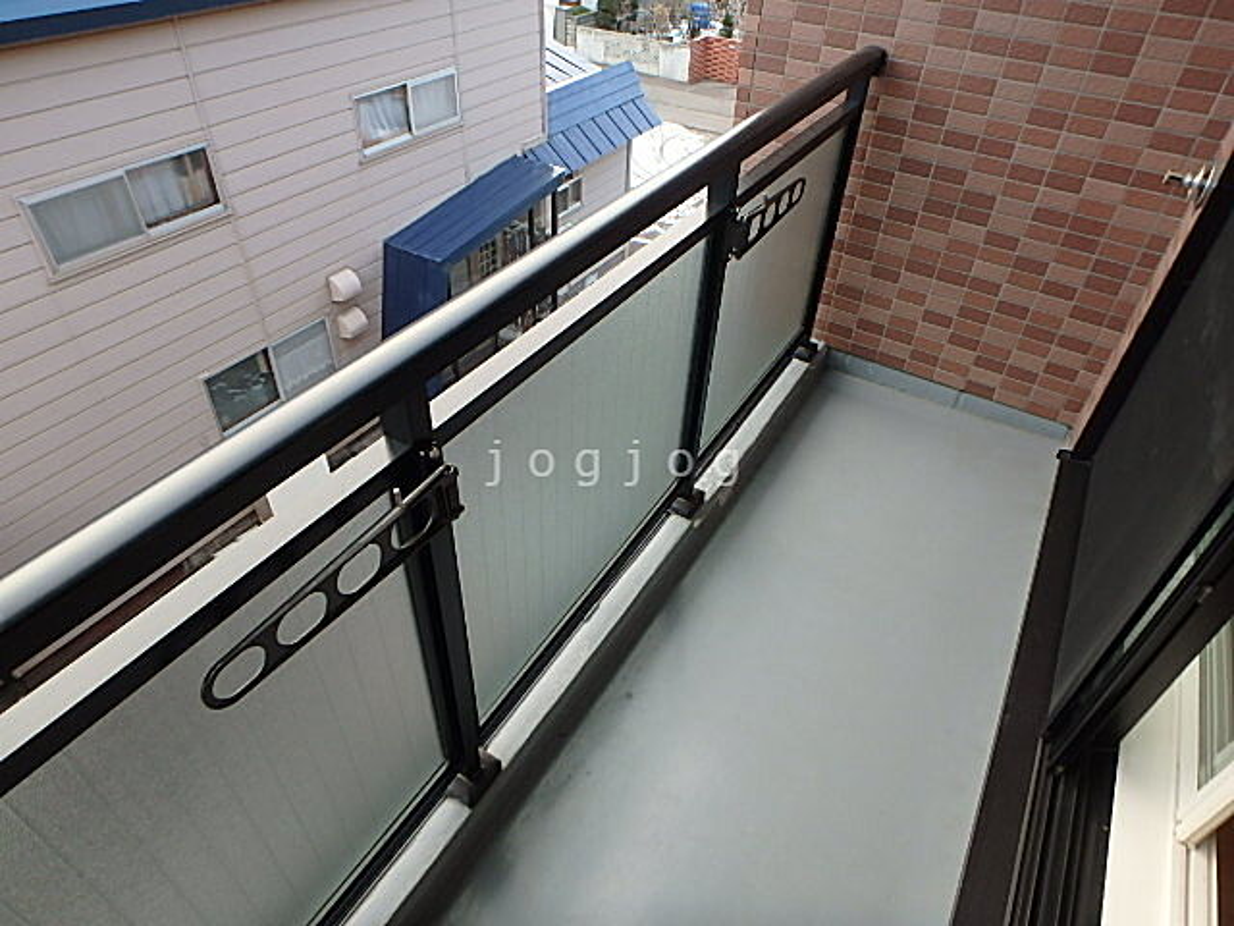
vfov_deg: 63.4
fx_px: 749
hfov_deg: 79.0
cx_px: 617
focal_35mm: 21
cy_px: 463
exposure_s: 1/60
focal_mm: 3.7
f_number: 3.5
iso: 125
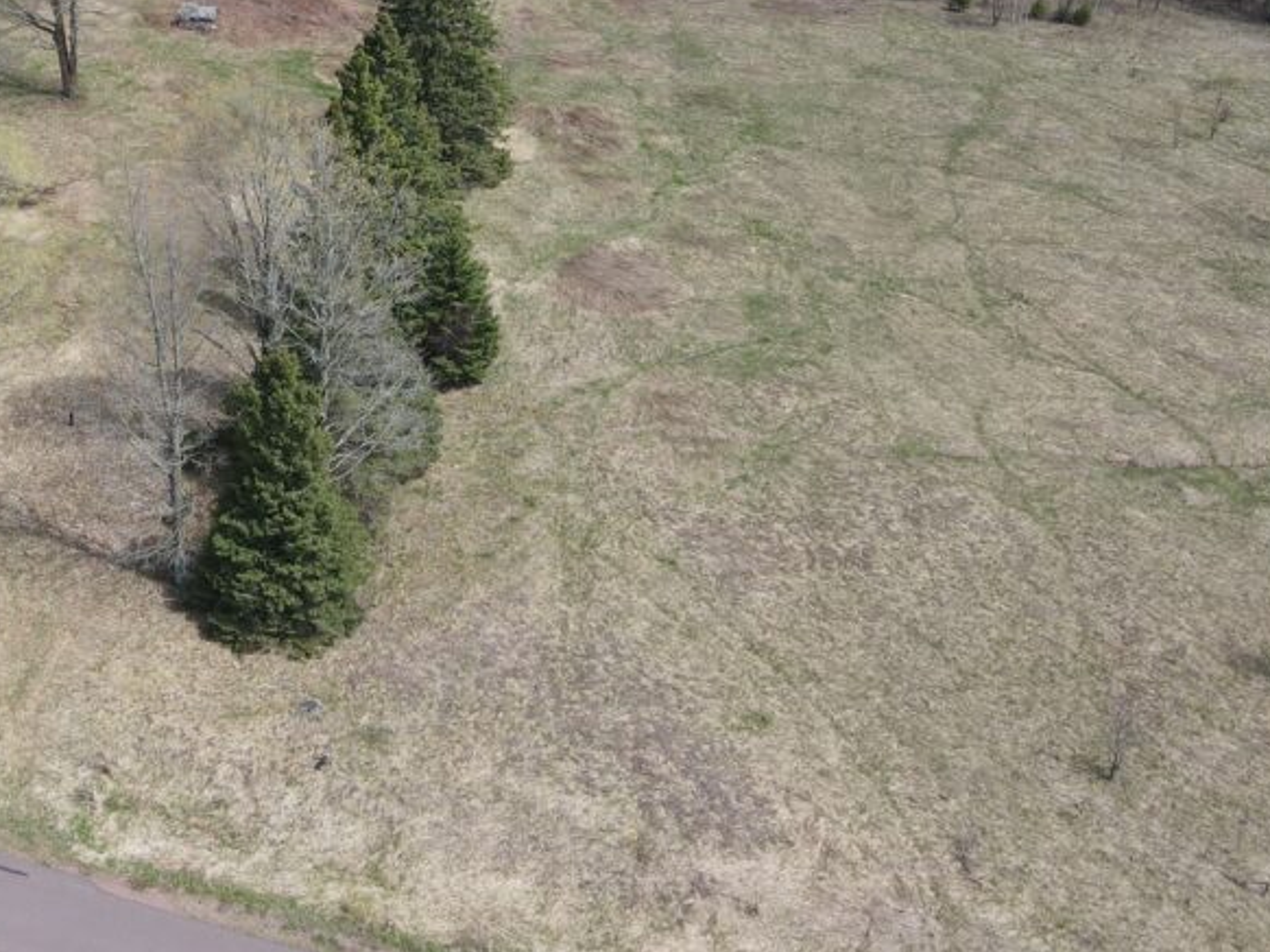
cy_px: 153
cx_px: 195
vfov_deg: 31.7
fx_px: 1614
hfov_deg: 40.6
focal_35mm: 44
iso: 100
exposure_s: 1/400
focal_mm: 4.5
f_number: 2.8
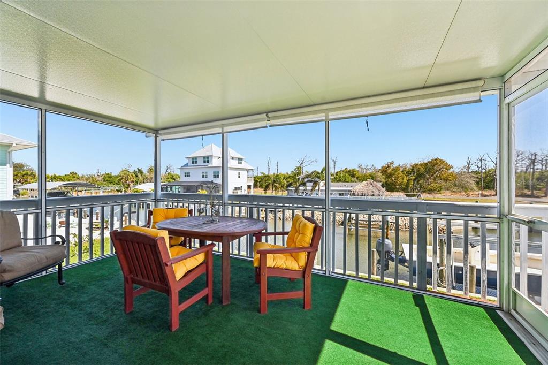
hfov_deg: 104.3
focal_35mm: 14
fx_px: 213
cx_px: 274
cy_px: 182
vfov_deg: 81.2
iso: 400
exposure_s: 1/400
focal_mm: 14
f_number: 8
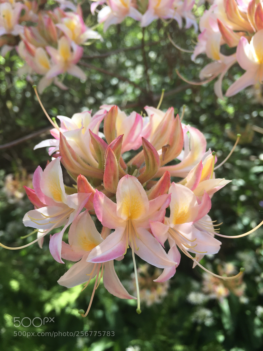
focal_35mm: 29
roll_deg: +0.1
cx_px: 132
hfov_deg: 48.2
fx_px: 294
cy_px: 176
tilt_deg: -20.1
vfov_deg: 61.7
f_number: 2.2
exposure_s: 1/304
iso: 25
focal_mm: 4.15
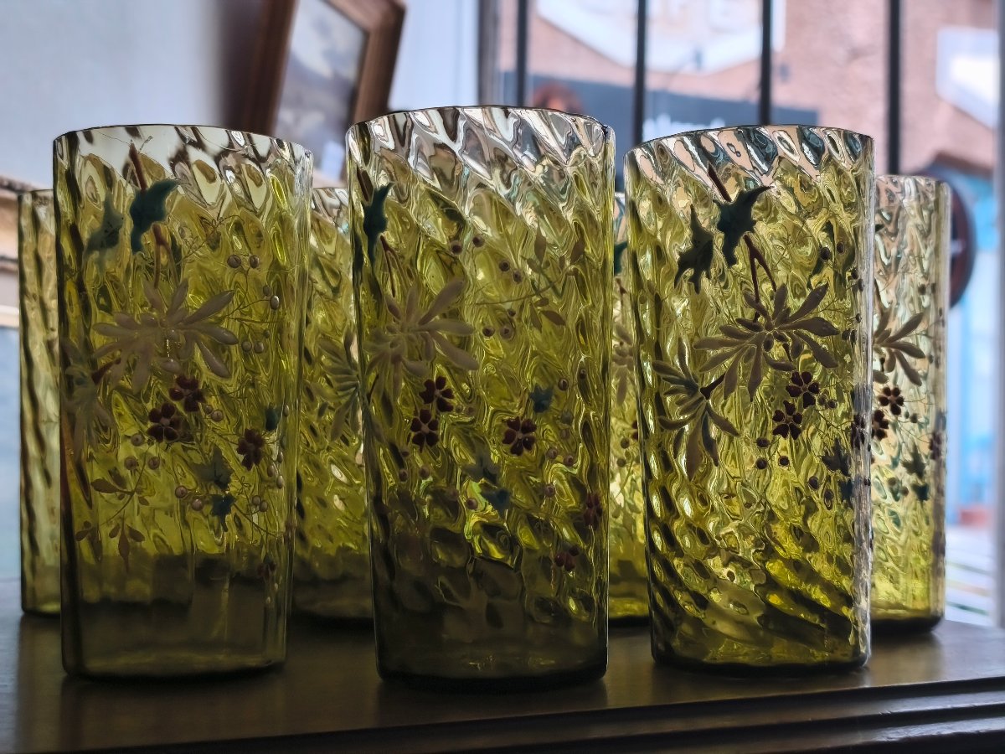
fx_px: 1336
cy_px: 377
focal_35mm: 46
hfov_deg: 41.2
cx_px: 502
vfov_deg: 31.5
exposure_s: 1/100
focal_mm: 6.06
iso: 80
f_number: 1.7
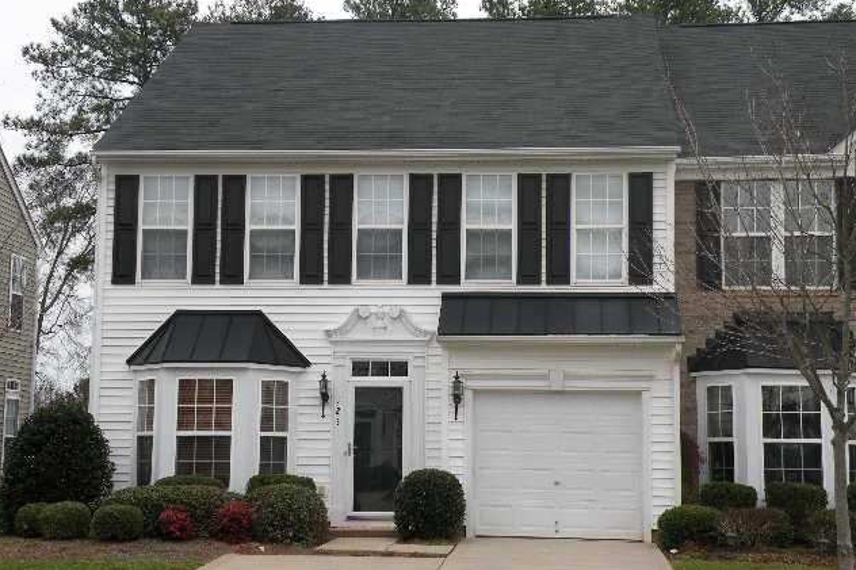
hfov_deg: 33.9
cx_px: 425
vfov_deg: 23.0
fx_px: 1402
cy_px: 315
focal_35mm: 59
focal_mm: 9.8
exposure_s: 1/136
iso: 64
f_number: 4.5
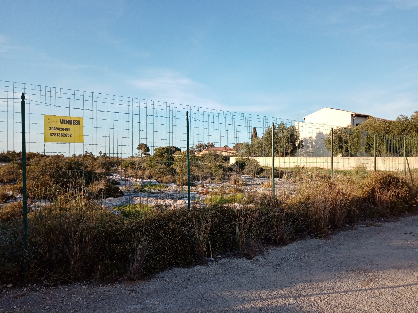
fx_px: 314
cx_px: 209
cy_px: 156
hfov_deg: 67.3
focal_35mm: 26
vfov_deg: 53.1
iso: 113
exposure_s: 1/810
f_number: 1.8
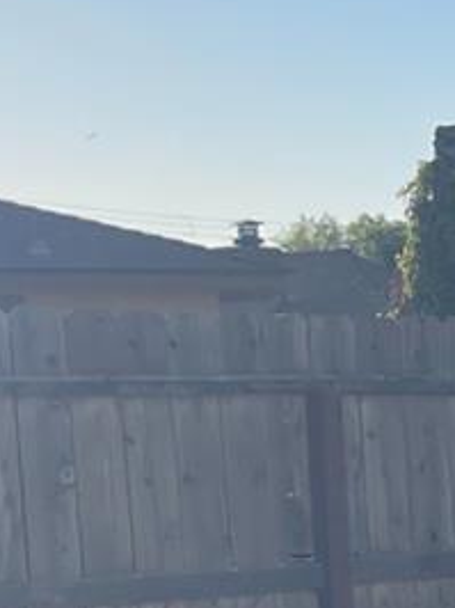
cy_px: 766
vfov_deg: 13.5
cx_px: 609
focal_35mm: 141
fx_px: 2475
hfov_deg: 10.3
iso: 32
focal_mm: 5.1
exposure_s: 1/3559
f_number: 1.6
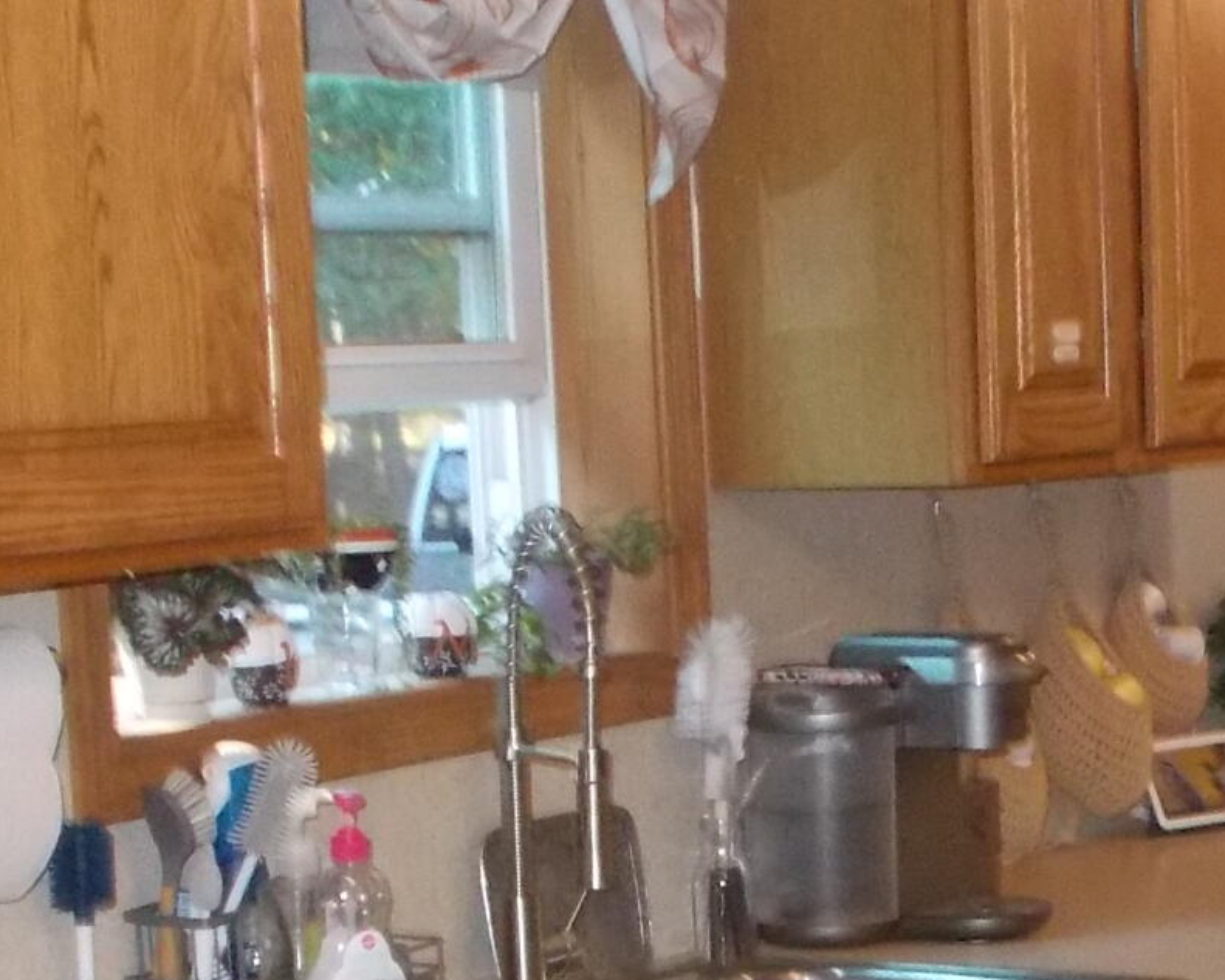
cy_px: 949
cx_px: 931
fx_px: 4025
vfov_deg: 13.7
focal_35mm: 111
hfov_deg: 17.2
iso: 400
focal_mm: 5.3
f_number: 3.4
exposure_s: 1/25
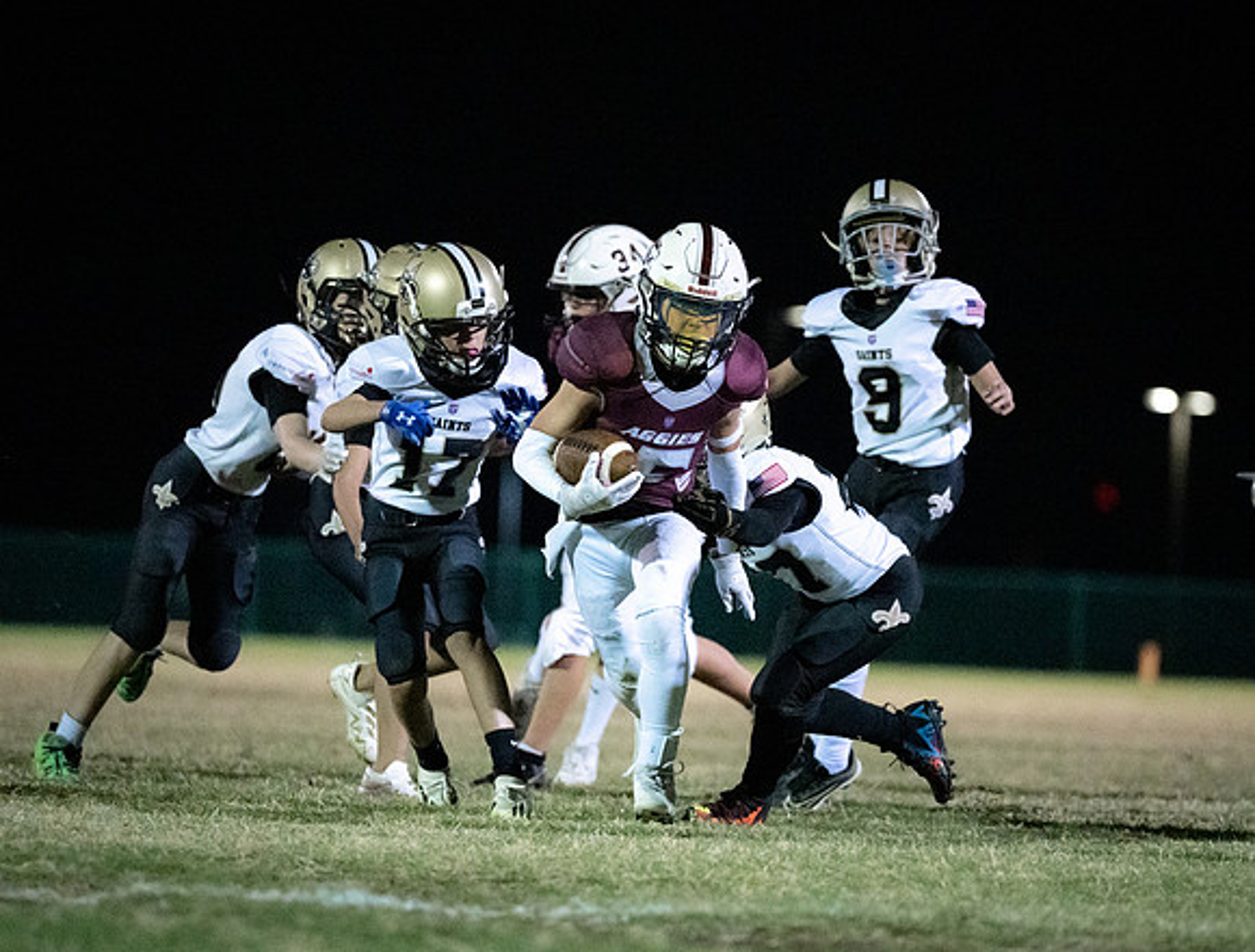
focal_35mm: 305
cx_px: 715
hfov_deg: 6.5
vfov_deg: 4.9
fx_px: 11090
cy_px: 546
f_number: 2.8
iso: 20000
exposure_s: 1/1000
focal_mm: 200
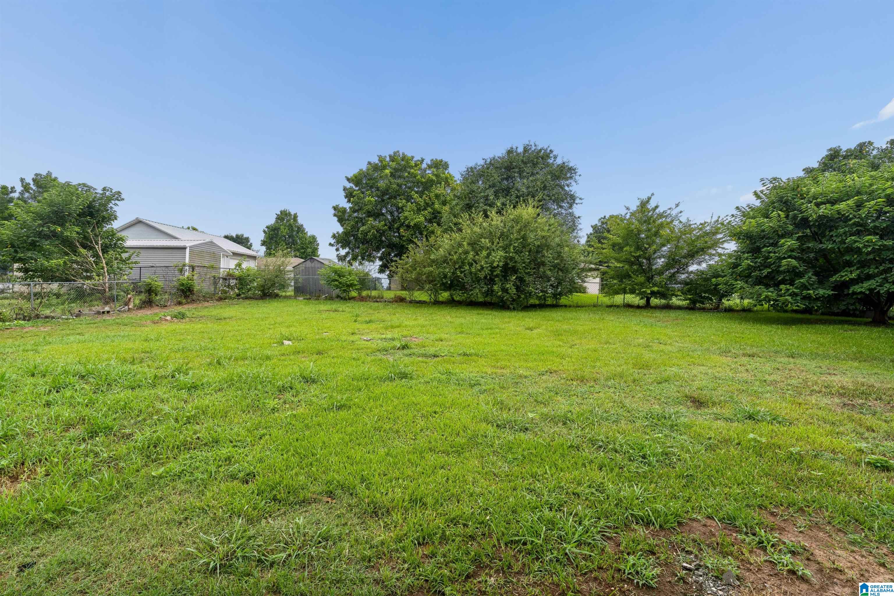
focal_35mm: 16
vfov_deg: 73.7
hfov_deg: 96.7
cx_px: 447
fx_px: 397
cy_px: 298
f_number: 13
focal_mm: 16
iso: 400
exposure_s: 1/125
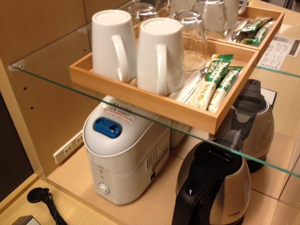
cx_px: 150
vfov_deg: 40.7
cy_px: 112
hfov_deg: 52.6
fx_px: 303
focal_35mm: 35
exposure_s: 1/20
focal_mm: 4.28
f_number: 2.4
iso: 100
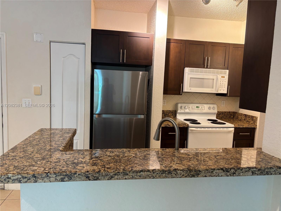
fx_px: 211
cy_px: 106
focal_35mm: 26
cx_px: 140
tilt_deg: -6.1
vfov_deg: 53.1
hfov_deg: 67.3
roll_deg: -2.2
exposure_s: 1/60
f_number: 1.6
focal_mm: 5.96
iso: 160
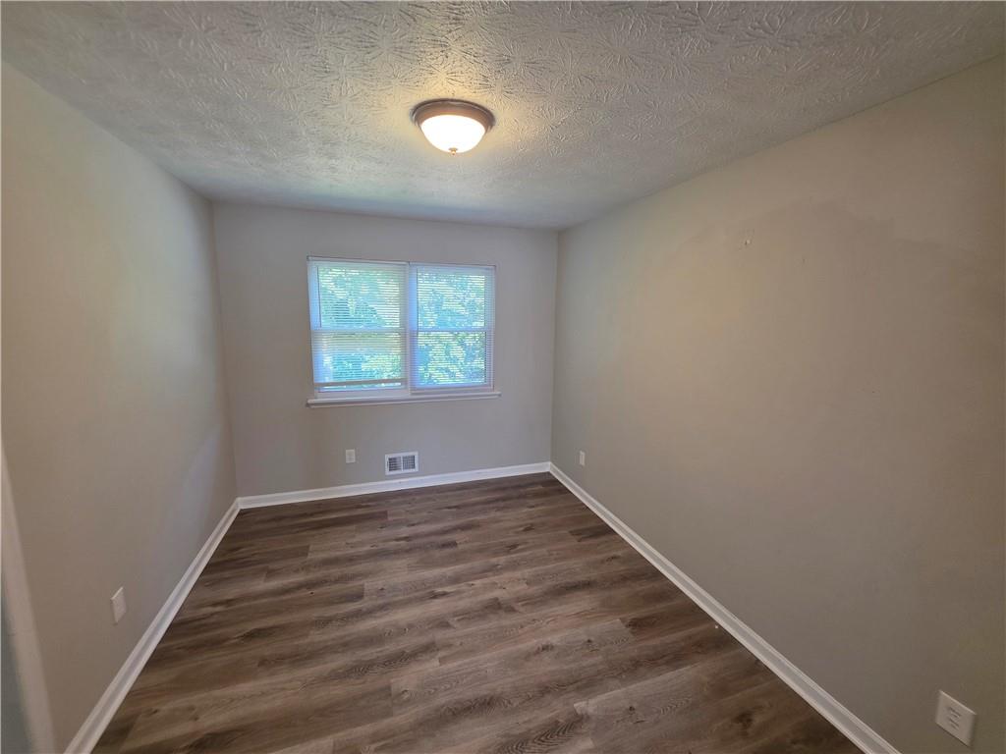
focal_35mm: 13
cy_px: 377
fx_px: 378
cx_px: 503
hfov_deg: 106.2
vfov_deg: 89.9
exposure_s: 1/120
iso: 125
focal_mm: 2.2
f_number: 1.9
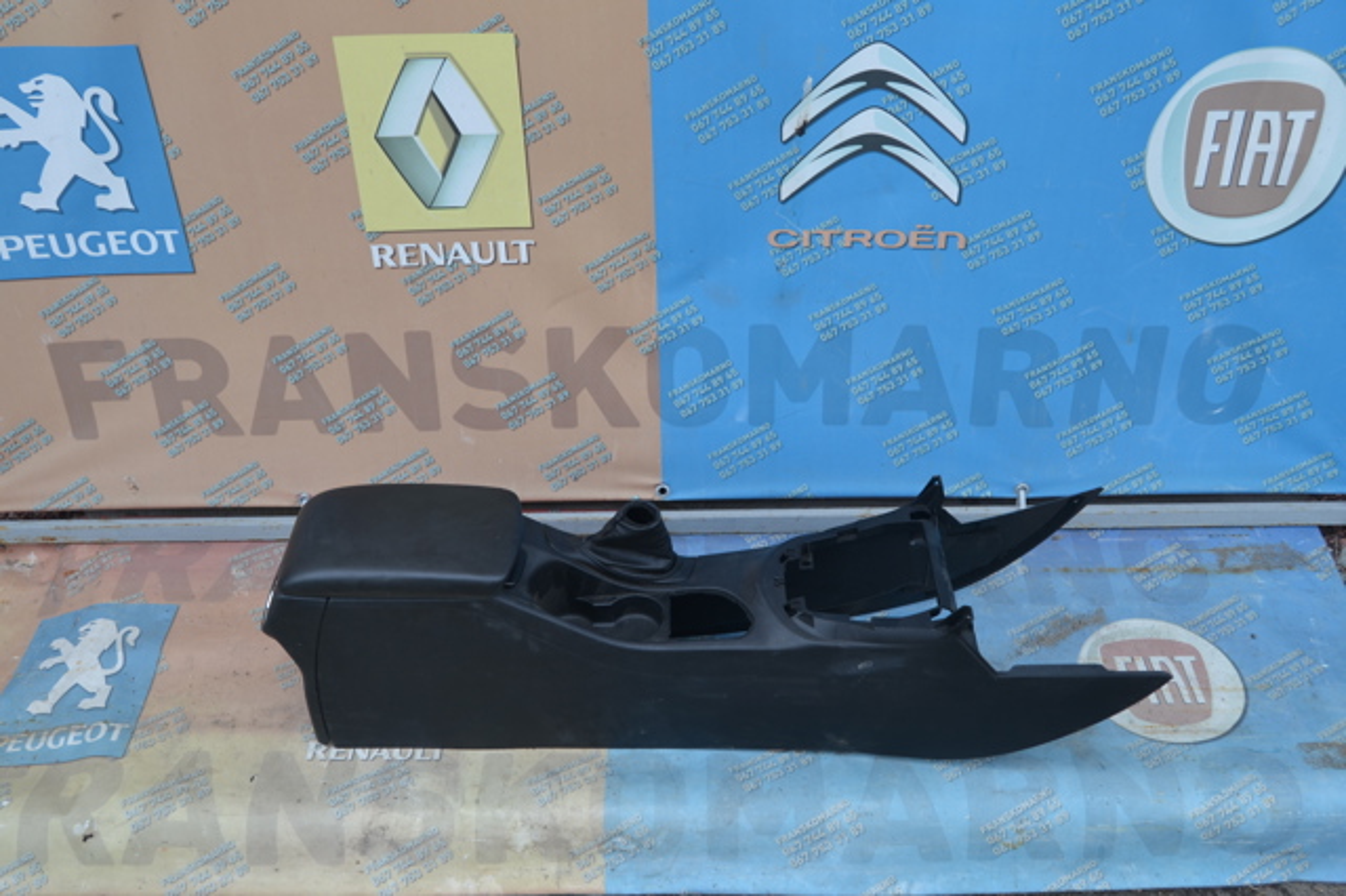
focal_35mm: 33
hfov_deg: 57.2
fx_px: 1233
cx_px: 673
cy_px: 448
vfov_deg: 39.9
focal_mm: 22
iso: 100
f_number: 6.3
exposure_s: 1/160
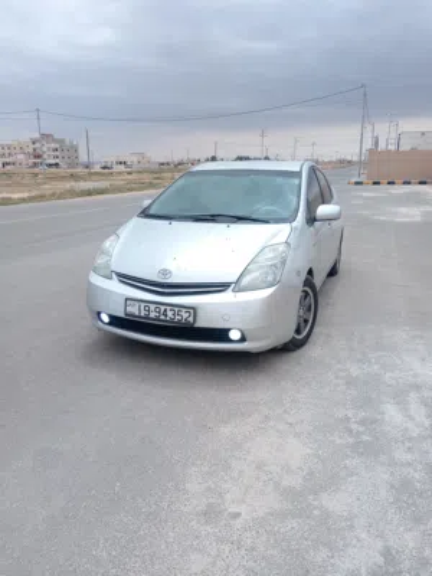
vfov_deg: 65.3
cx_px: 216
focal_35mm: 27
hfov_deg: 51.4
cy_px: 288
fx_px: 449
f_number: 1.9
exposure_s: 1/949
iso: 104
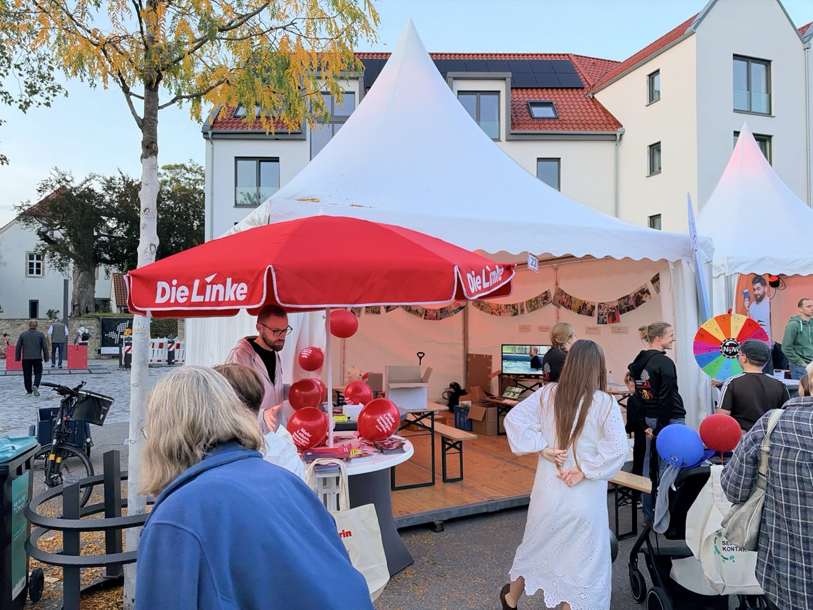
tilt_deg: +0.8
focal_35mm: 24
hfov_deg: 71.6
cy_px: 305
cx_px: 406
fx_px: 564
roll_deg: -0.4
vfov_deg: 56.8
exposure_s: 1/264
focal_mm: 6.93
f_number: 1.8
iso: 320
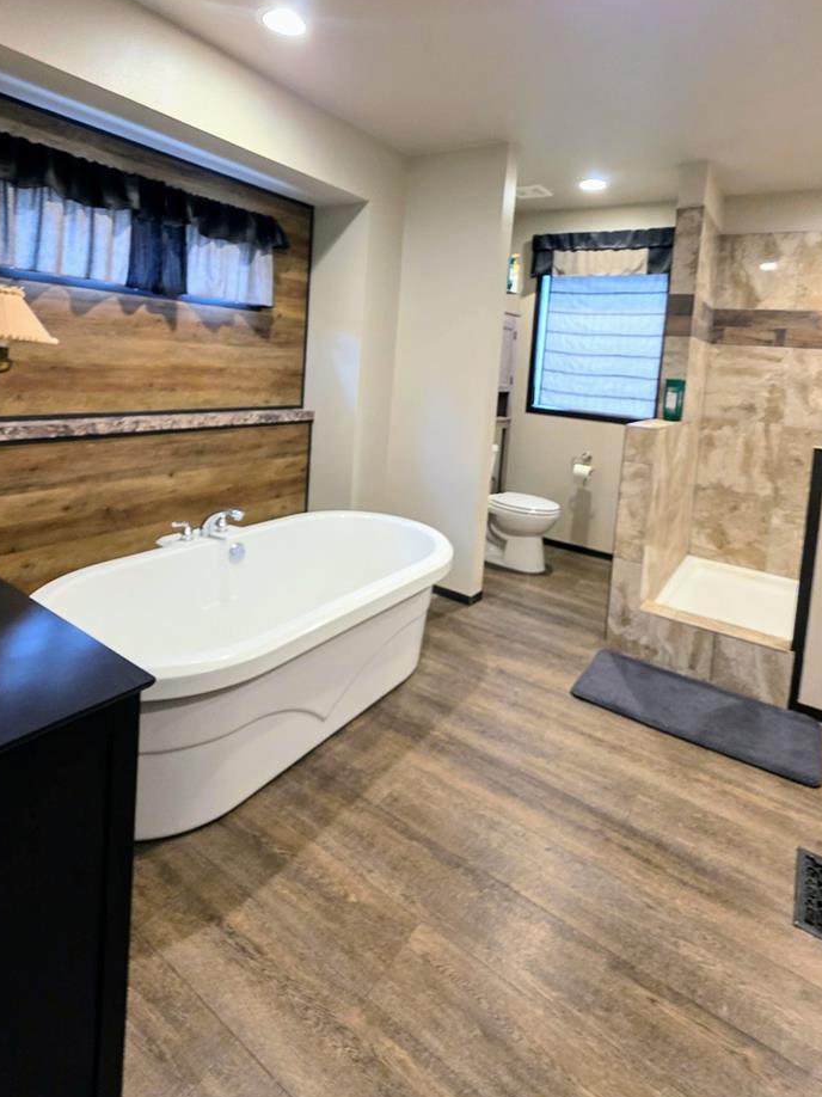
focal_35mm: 17
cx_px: 433
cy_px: 397
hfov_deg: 74.6
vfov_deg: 88.8
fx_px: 538
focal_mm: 2.2
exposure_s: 1/60
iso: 250
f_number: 1.9
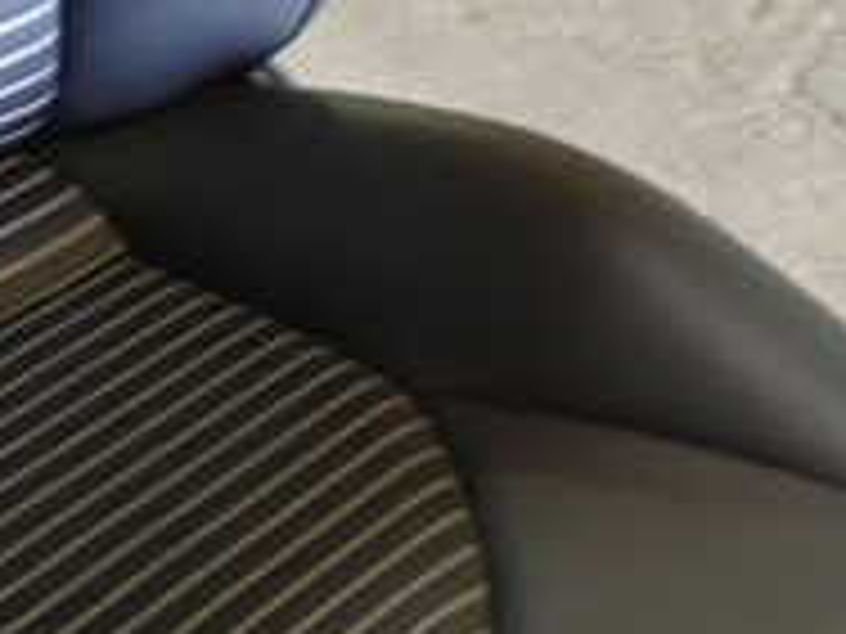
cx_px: 292
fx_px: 1955
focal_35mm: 80
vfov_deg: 17.0
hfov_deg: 24.3
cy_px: 904
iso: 320
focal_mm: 4.5
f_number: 2
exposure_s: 1/30
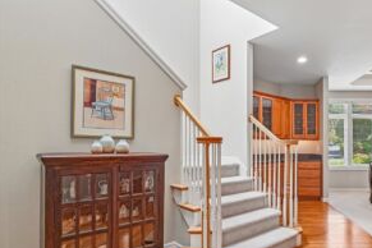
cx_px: 252
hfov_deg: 75.8
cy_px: 149
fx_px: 227
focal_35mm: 22
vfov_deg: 56.8
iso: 1600
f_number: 8
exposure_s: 1/40
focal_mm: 16
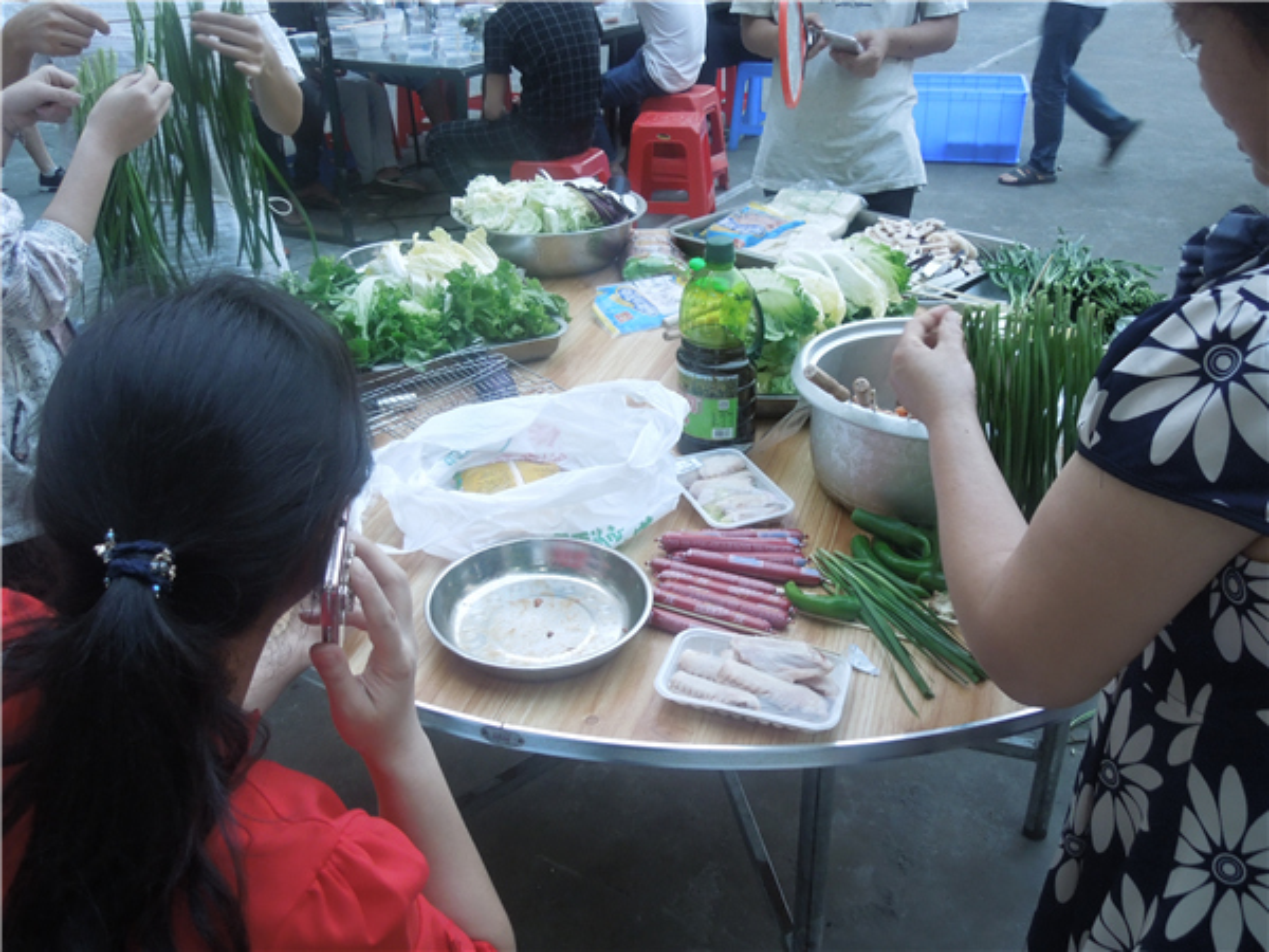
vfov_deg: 45.4
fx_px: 1136
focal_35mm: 31
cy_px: 476
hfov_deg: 58.4
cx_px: 634
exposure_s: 1/30
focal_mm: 5.6
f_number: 3.6
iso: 360
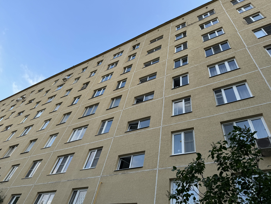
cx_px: 136
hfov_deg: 71.6
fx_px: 188
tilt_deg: +48.0
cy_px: 102
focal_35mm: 24
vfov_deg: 56.8
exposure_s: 1/1112
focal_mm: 6.76
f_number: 1.78
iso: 80
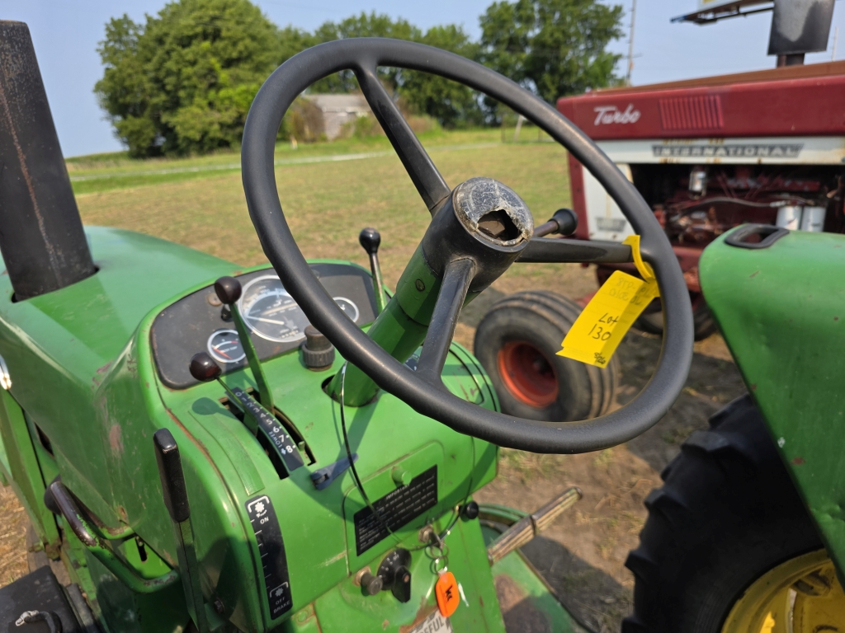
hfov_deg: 73.9
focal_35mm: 23
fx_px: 561
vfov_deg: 58.9
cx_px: 422
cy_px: 316
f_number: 1.7
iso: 80
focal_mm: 6.3
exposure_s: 1/3318
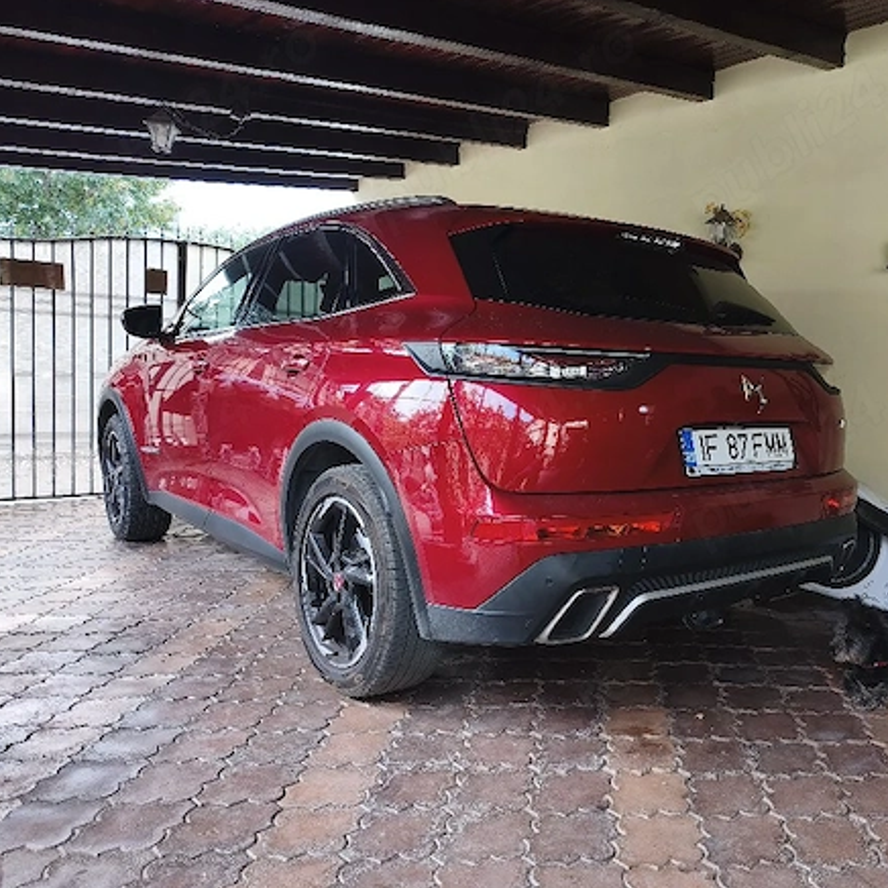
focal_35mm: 28
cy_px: 452
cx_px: 585
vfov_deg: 57.3
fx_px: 813
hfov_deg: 56.2
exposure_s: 1/100
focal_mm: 6.06
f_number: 1.7
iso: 125
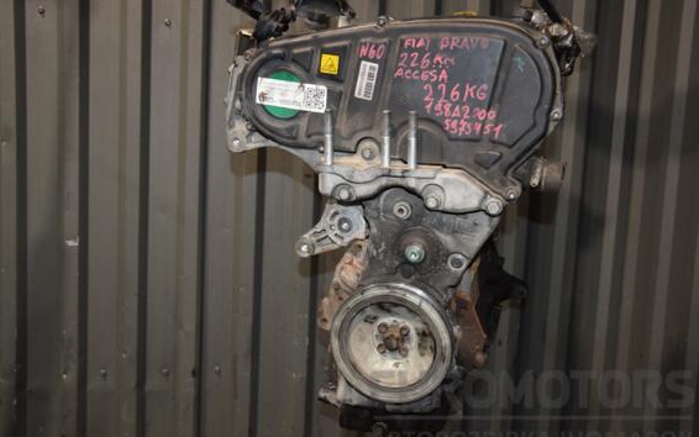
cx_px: 347
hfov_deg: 48.7
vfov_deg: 31.6
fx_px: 772
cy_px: 225
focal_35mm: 41
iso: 800
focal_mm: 25
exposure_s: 1/60
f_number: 5
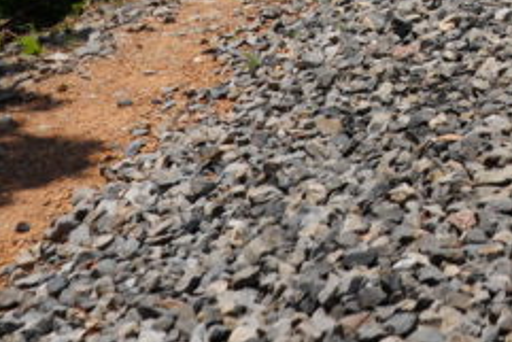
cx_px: 642
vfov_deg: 12.1
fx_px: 1451
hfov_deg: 18.7
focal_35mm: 102
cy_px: -326
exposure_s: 1/200
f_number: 10
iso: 100
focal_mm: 24
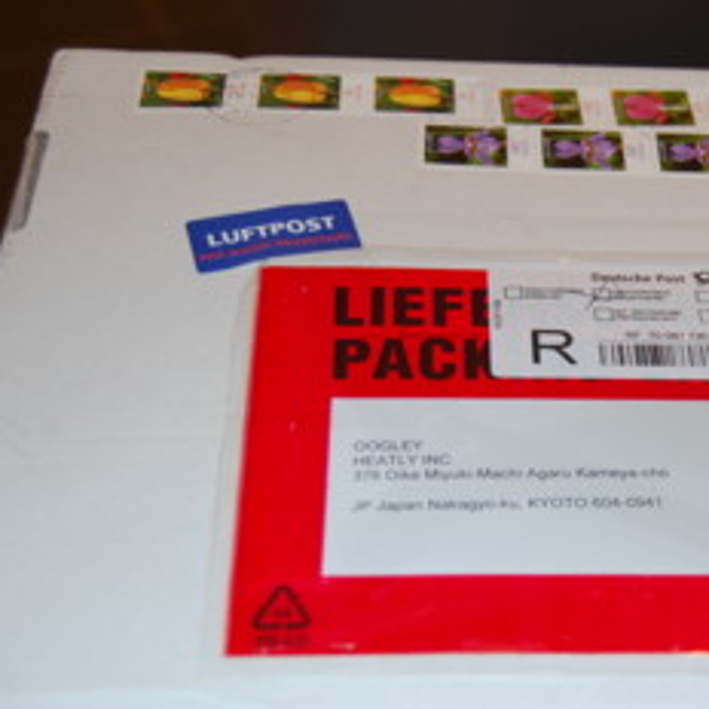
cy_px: 384
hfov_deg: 21.5
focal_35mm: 79
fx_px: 1831
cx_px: 633
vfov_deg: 21.9
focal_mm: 32
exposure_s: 1/60
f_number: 4.5
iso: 400
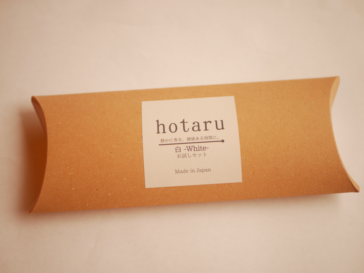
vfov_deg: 29.1
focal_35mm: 50
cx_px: 182
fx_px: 526
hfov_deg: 38.2
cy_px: 136
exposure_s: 1/125
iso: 200
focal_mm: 25
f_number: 1.7
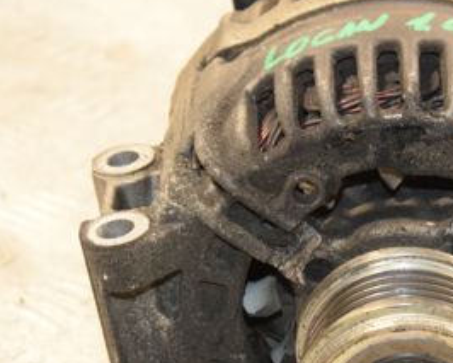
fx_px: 2267
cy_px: 203
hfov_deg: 11.4
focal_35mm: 169
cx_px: 366
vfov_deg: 9.1
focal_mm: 50
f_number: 5.6
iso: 1600
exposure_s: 1/100
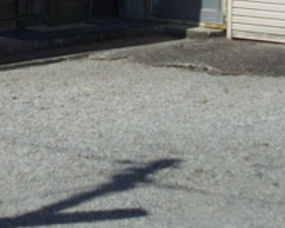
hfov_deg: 12.7
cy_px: -120
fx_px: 1257
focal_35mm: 149
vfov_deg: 10.0
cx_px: -19
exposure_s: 1/400
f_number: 5.6
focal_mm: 6.2
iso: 80
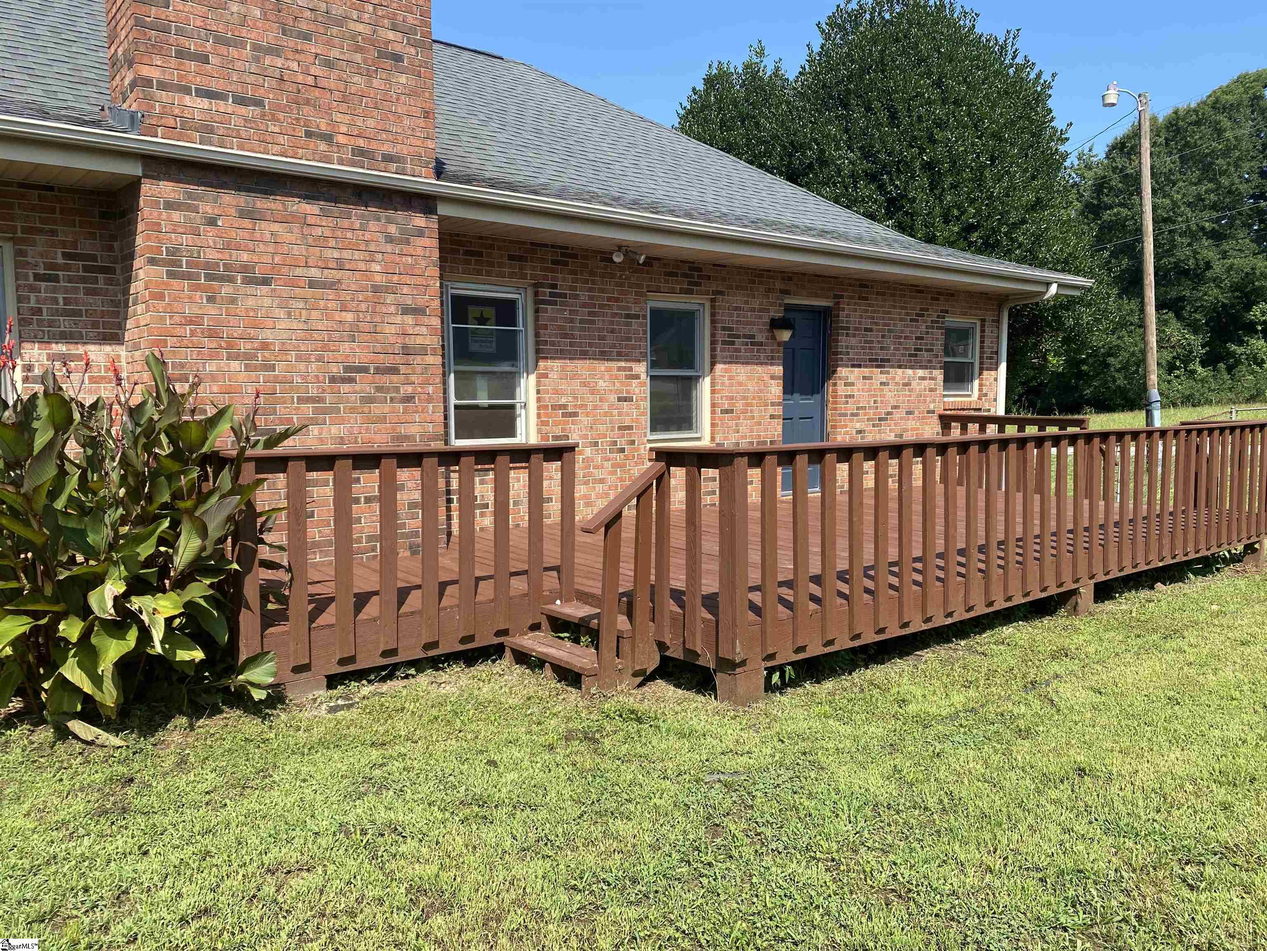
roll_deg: +0.6
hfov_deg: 67.3
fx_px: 952
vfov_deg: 53.1
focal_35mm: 26
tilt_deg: -6.7
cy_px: 476
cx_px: 634
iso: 32
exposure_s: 1/1464
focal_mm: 4.25
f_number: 1.8
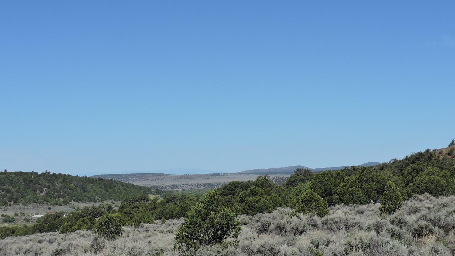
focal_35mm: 64
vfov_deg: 18.8
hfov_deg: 32.8
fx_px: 772
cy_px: 109
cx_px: 231
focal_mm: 9.8
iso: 100
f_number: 4.1
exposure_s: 1/1250
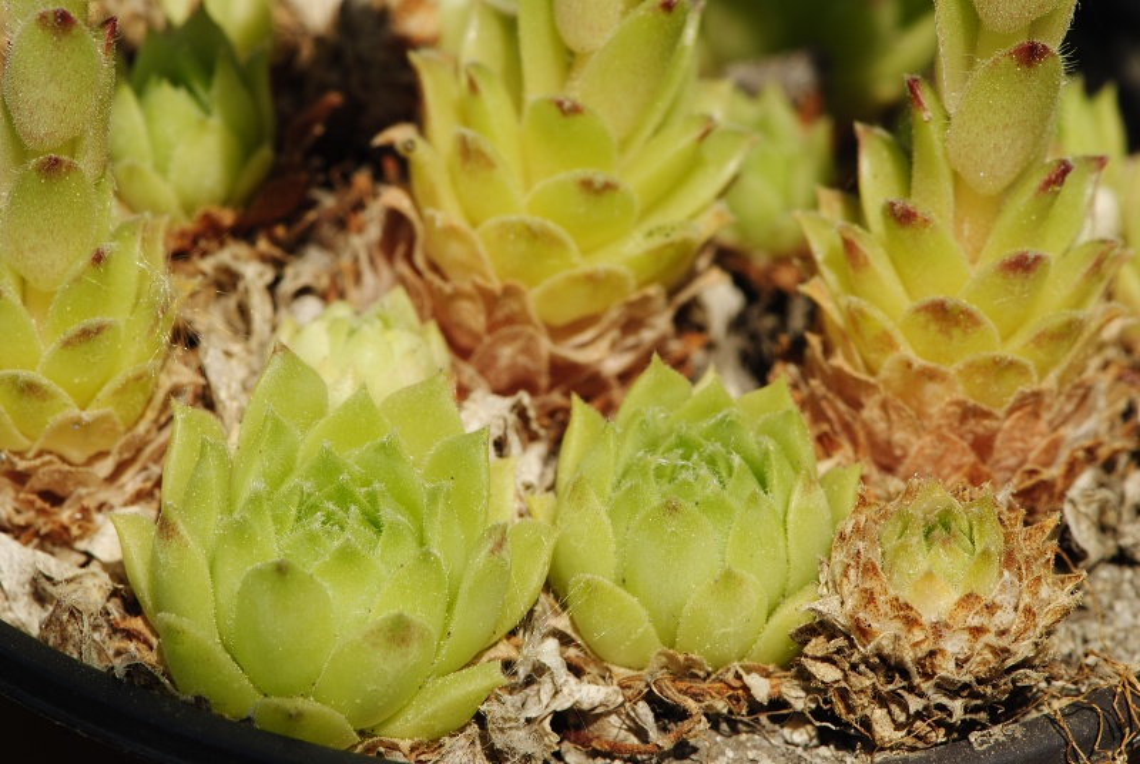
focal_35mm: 128
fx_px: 4043
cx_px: 570
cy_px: 382
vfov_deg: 10.8
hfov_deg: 16.0
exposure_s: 1/100
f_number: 16
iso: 100
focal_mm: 85
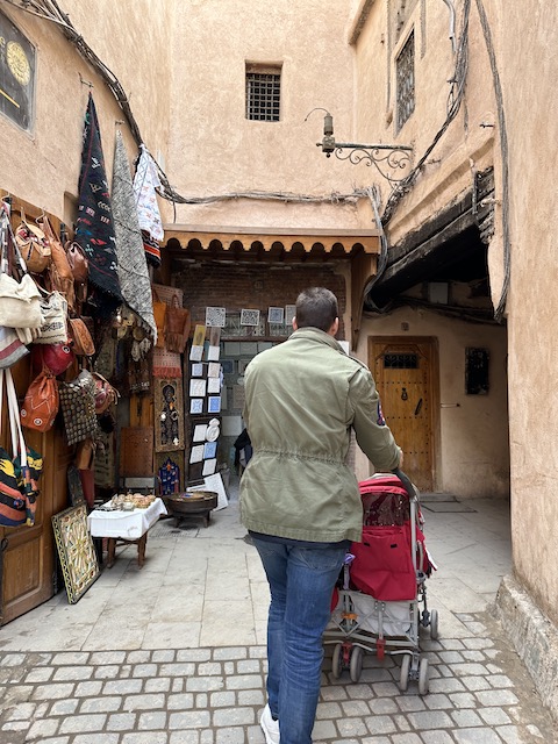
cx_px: 279
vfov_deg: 71.6
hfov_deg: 56.8
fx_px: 516
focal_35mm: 24
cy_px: 372
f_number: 1.78
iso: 64
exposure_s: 1/153
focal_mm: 6.86
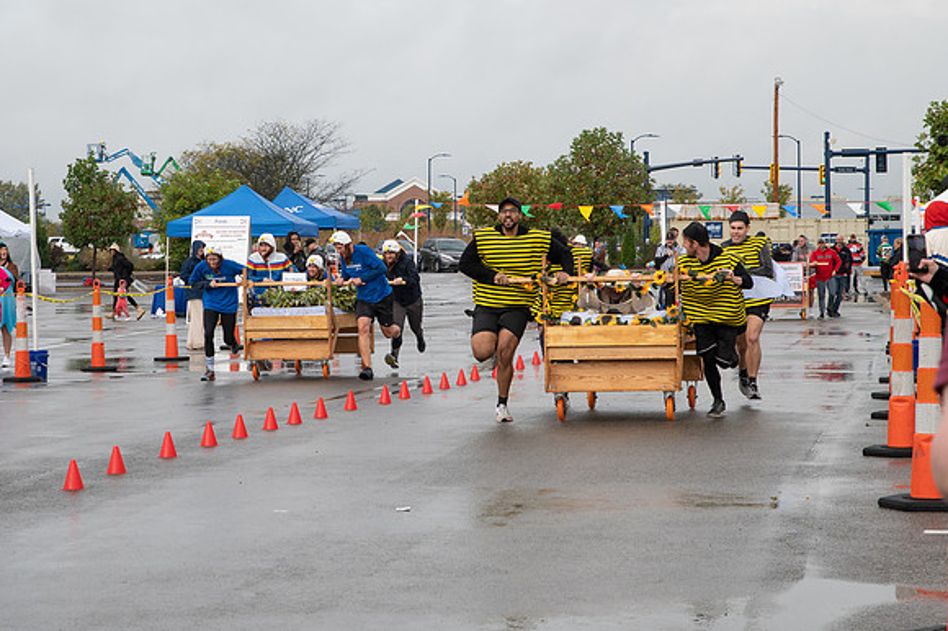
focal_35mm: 100
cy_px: 278
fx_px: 2631
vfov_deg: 13.7
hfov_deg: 20.4
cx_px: 396
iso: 400
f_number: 7.1
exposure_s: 1/500
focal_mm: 70
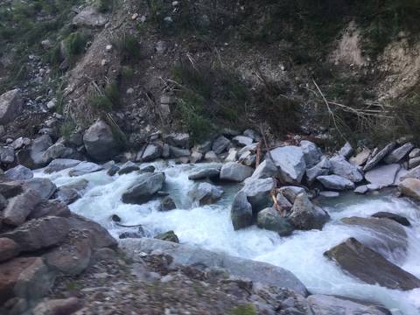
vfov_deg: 48.2
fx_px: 352
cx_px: 210
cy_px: 158
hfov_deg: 61.7
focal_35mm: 29
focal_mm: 4.15
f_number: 2.2
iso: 32
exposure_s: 1/121
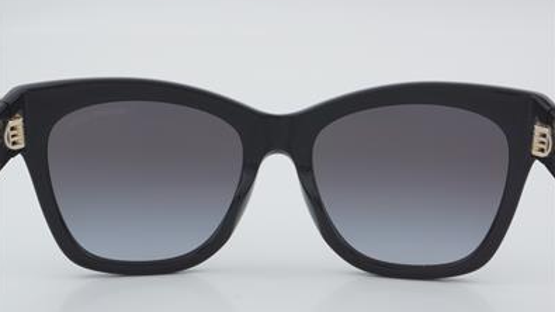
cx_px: 277
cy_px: 166
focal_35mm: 88
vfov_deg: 13.8
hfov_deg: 24.3
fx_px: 1288
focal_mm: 55
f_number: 32
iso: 100
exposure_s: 1/4
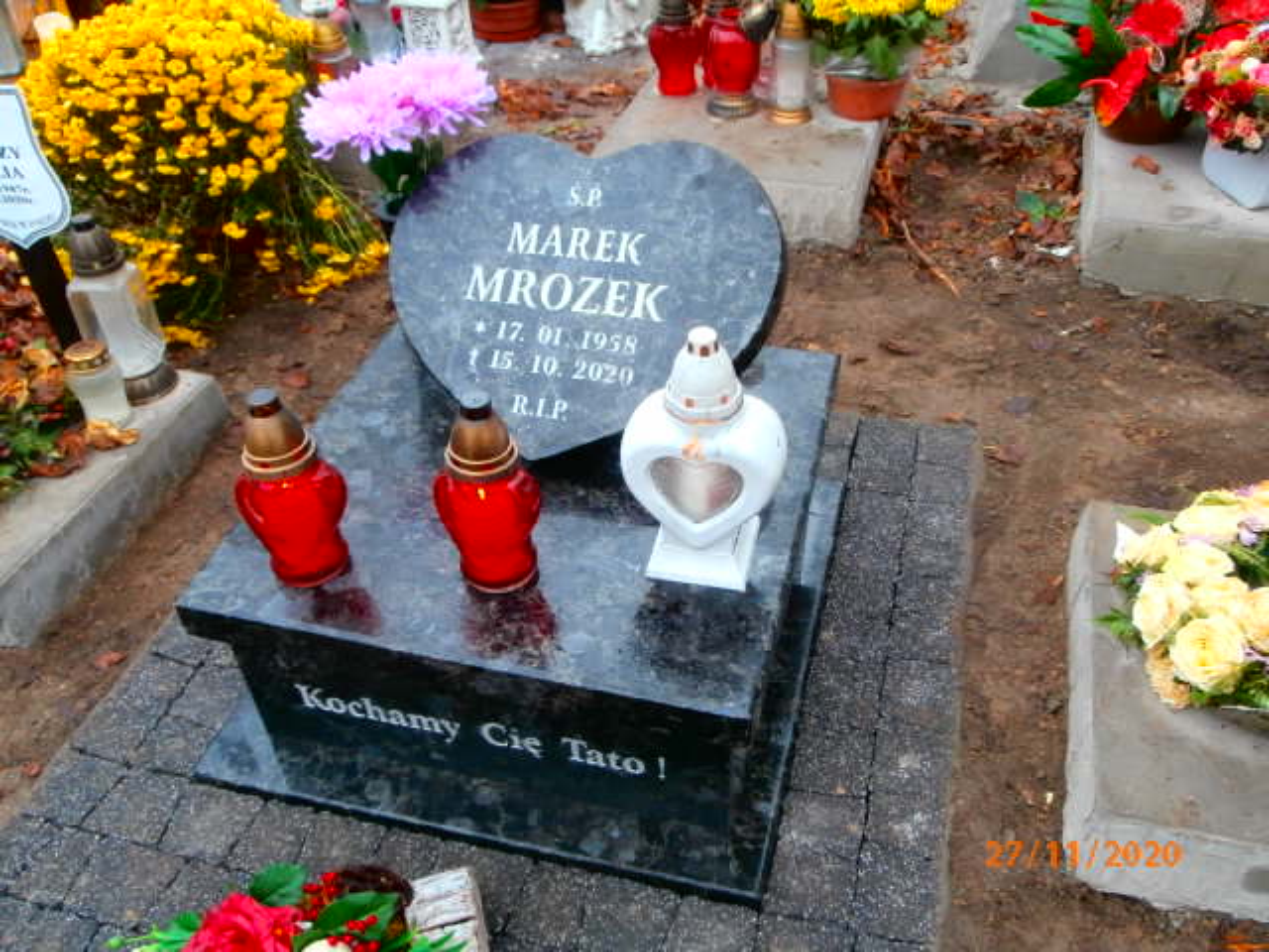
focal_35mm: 30
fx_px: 1100
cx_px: 634
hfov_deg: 60.0
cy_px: 476
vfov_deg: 46.8
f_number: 3.5
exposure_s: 1/40
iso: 200
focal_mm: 5.36
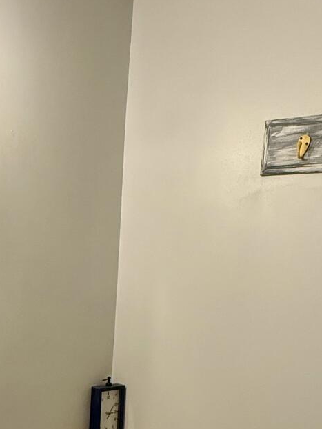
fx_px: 558
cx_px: 93
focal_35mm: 45
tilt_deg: -12.5
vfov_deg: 38.8
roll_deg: -2.7
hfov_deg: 31.8
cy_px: 395
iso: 320
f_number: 2.2
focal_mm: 2.22
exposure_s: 1/120
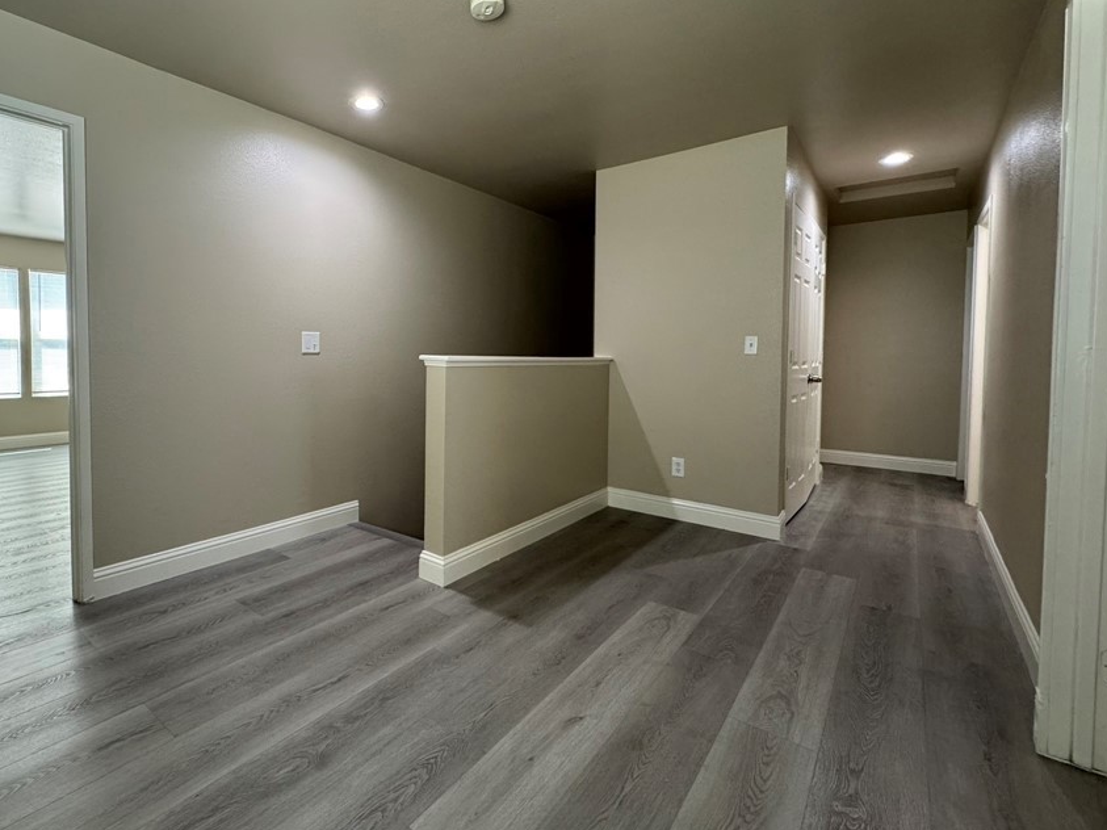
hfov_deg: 89.8
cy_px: 373
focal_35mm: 17
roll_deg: +0.1
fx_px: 544
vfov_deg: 74.5
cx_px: 441
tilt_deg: -2.6
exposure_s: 1/120
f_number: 2.2
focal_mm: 2.22
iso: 250
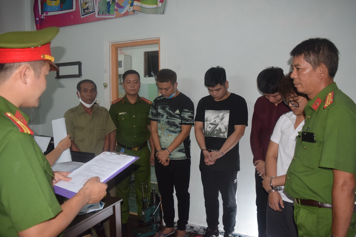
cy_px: 118
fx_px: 267
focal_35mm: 27
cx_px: 178
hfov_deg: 67.4
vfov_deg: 47.9
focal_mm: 18
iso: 800
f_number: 4
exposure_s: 1/60
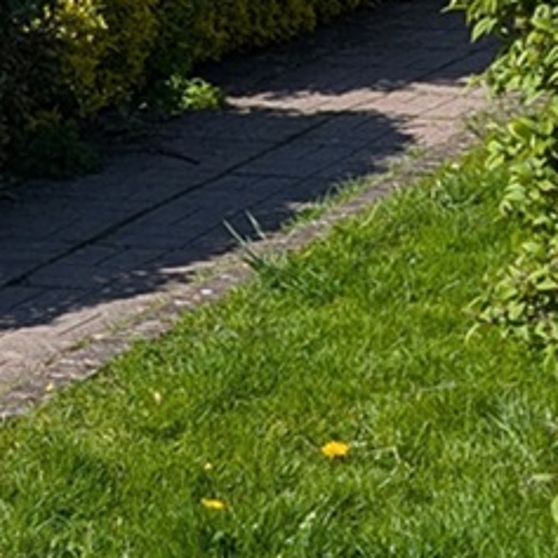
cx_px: 40
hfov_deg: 11.1
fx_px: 2863
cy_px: -141
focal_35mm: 157
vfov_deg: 10.9
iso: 21
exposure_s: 1/1346
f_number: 1.68
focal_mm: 6.9
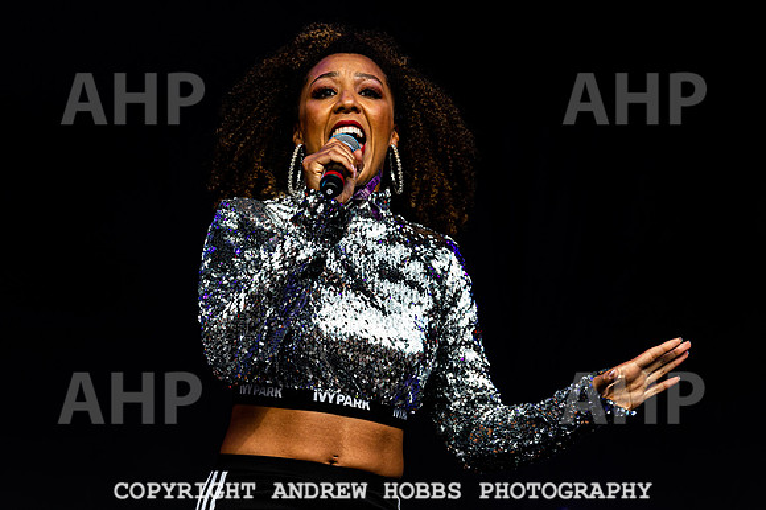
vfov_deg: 8.2
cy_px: 194
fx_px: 3555
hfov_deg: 12.3
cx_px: 366
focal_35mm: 167
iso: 200
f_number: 5
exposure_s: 1/1000
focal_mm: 135
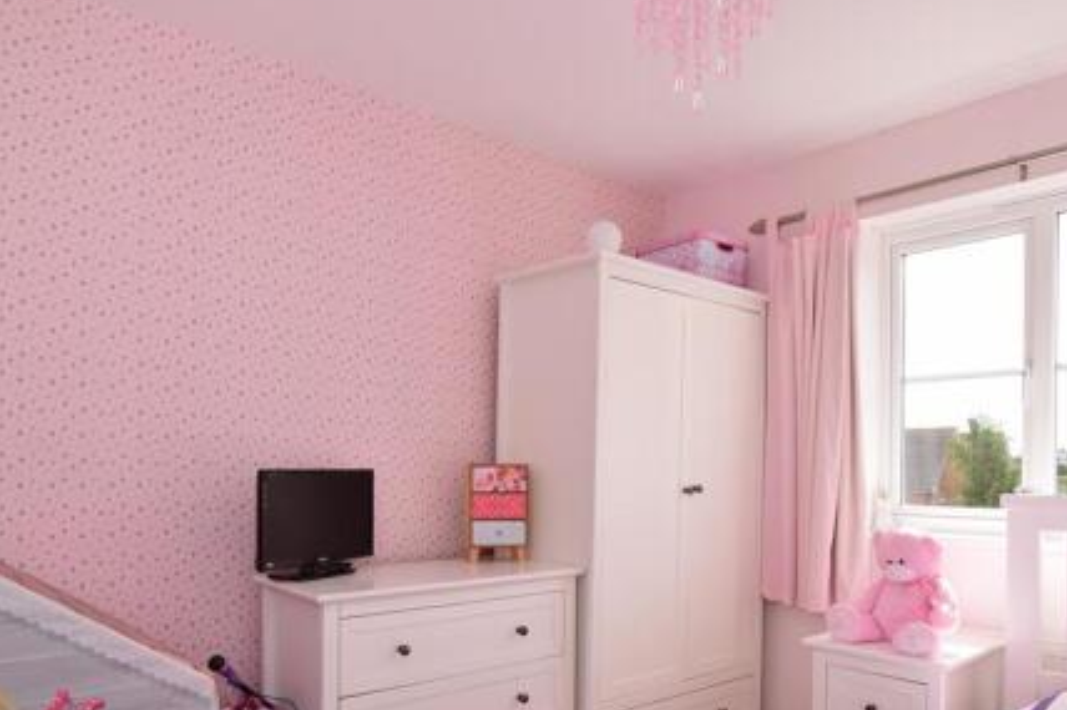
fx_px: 681
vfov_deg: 54.1
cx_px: 573
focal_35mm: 23
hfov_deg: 76.0
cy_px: 465
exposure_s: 1/200
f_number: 13
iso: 400
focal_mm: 10
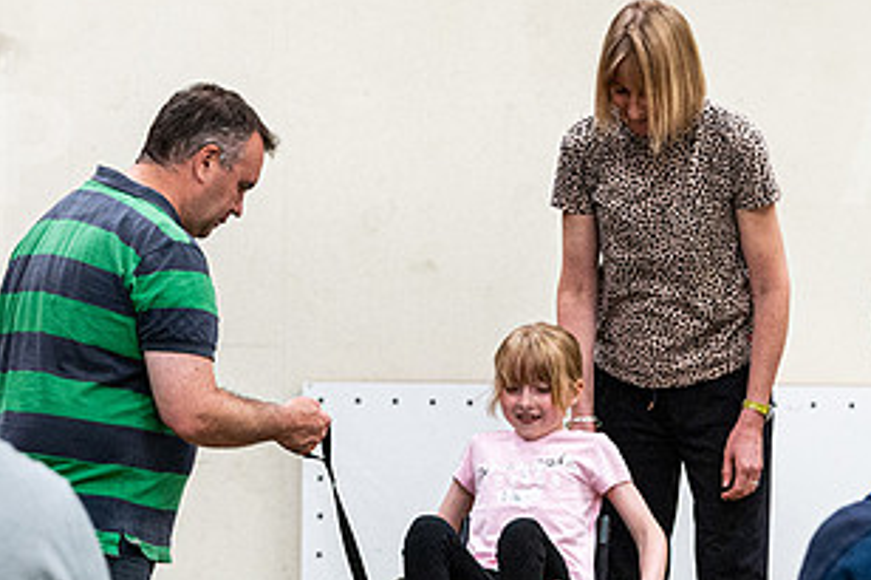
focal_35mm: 240
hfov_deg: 8.6
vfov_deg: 5.7
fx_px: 5803
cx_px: 546
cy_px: 424
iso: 6400
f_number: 4.5
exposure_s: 1/800
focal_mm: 110
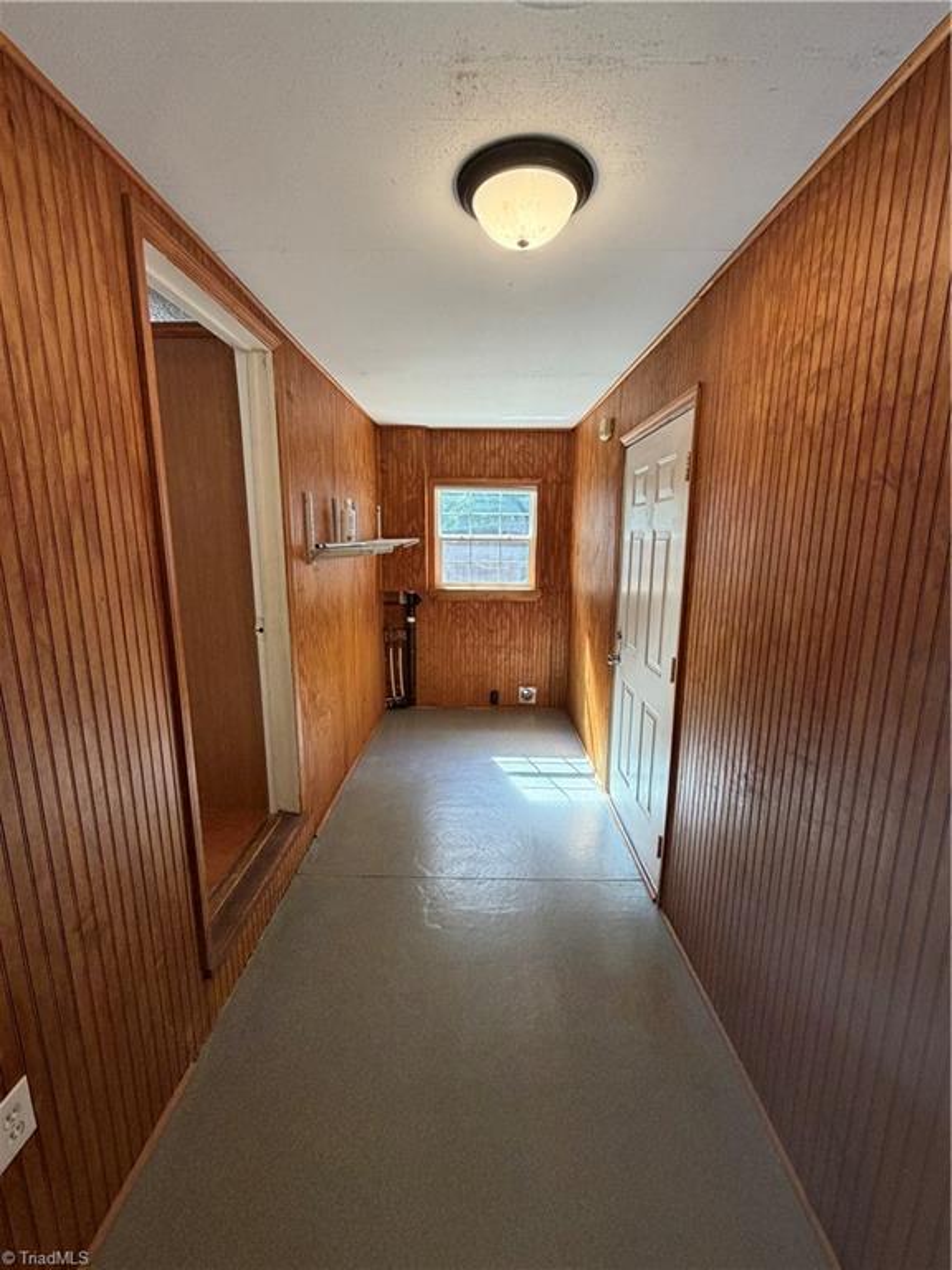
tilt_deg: -11.1
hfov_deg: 85.7
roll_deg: -0.6
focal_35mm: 14
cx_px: 476
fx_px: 513
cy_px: 635
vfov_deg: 102.1
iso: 320
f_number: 2.2
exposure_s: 1/120
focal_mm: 2.22
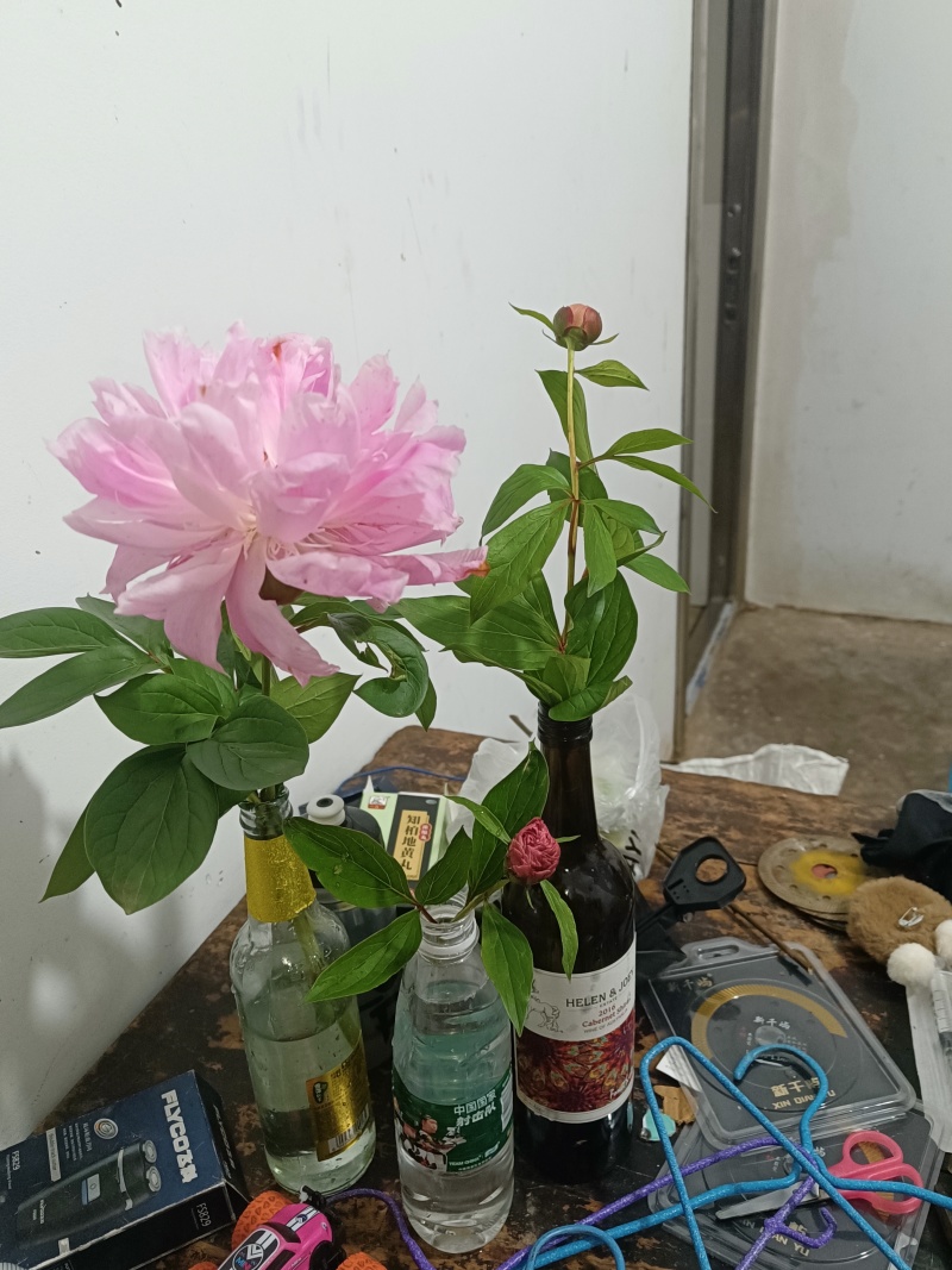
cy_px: 635
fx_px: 990
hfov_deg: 51.3
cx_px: 476
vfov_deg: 65.3
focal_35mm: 27
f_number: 1.9
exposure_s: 1/33.3
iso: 1459
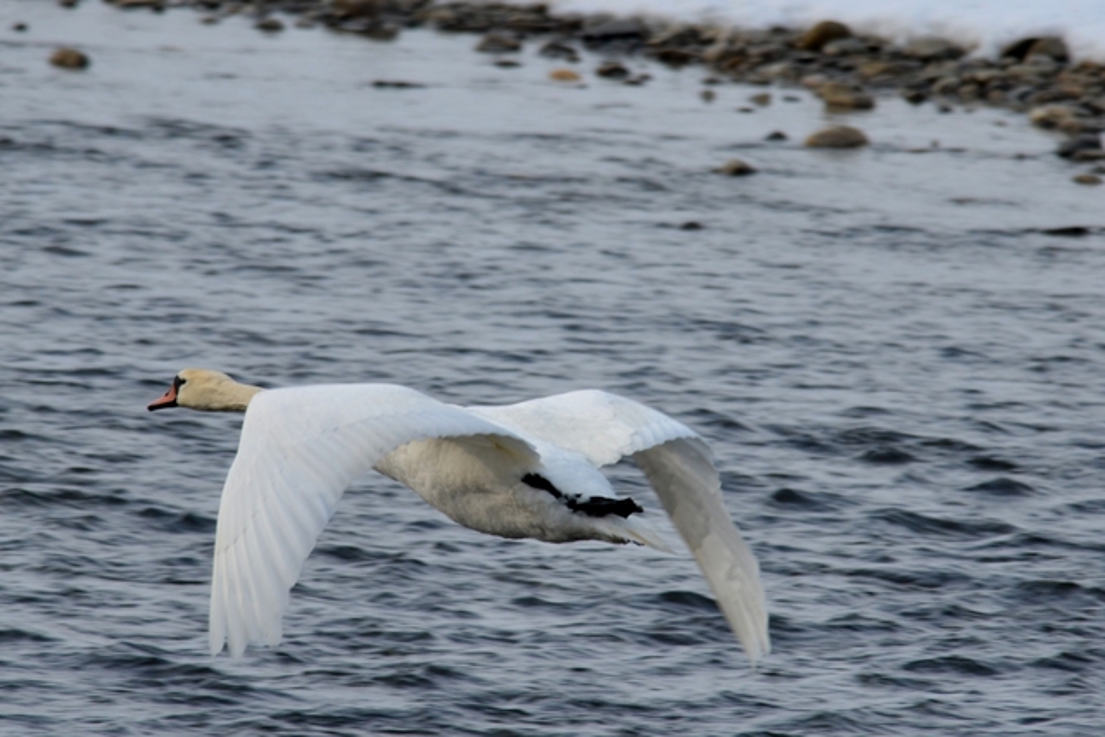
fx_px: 23025
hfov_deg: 2.7
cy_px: 368
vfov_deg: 1.8
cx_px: 552
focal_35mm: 750
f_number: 6.7
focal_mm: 500
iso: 200
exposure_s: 1/640
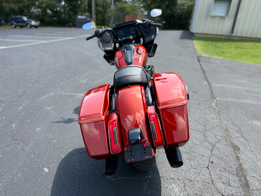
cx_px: 130
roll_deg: -3.1
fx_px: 181
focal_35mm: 24
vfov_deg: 56.8
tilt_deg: -20.4
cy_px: 98
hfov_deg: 71.6
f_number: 1.78
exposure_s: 1/1727
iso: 80
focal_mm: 6.76
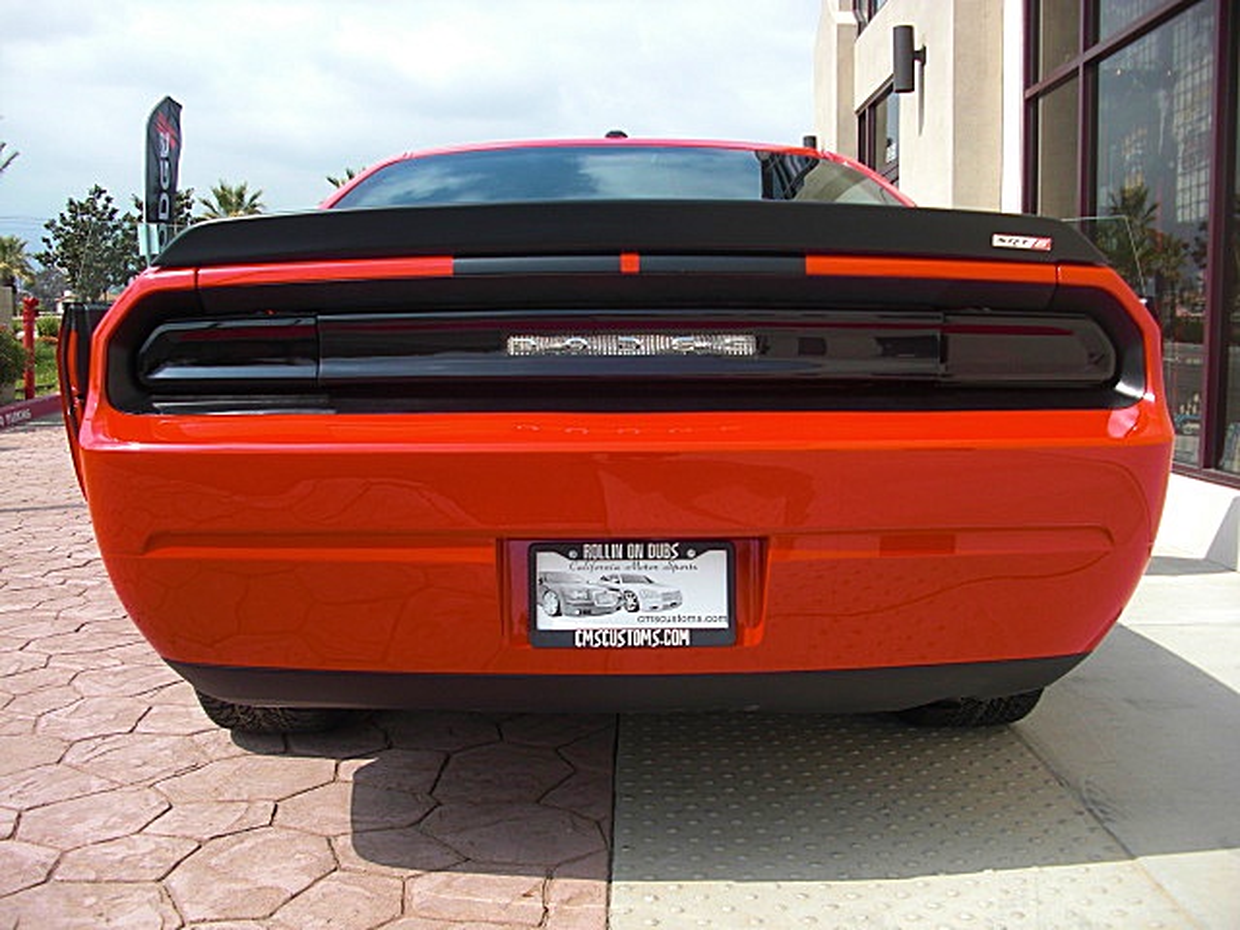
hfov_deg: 51.4
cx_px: 620
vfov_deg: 39.7
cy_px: 465
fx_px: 1290
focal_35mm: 36
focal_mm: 6.3
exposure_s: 1/800
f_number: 2.8
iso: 50
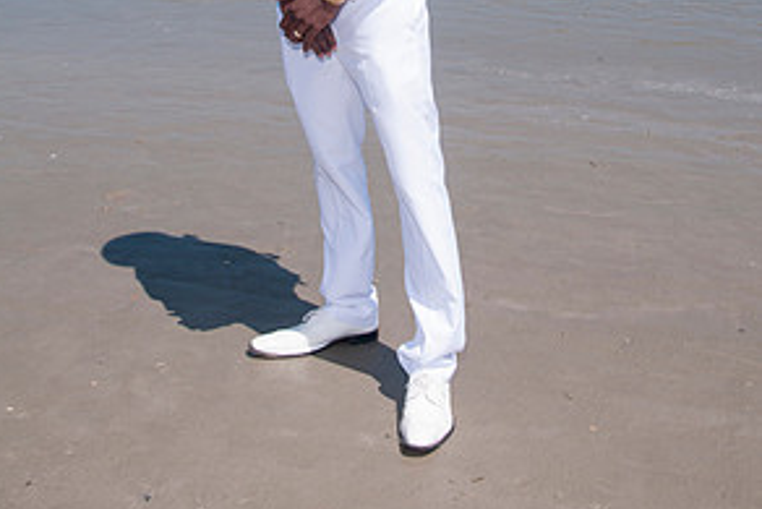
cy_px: 0
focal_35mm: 60
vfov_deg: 21.8
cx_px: 374
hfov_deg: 33.4
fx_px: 1271
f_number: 13
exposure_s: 1/250
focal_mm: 26
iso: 100
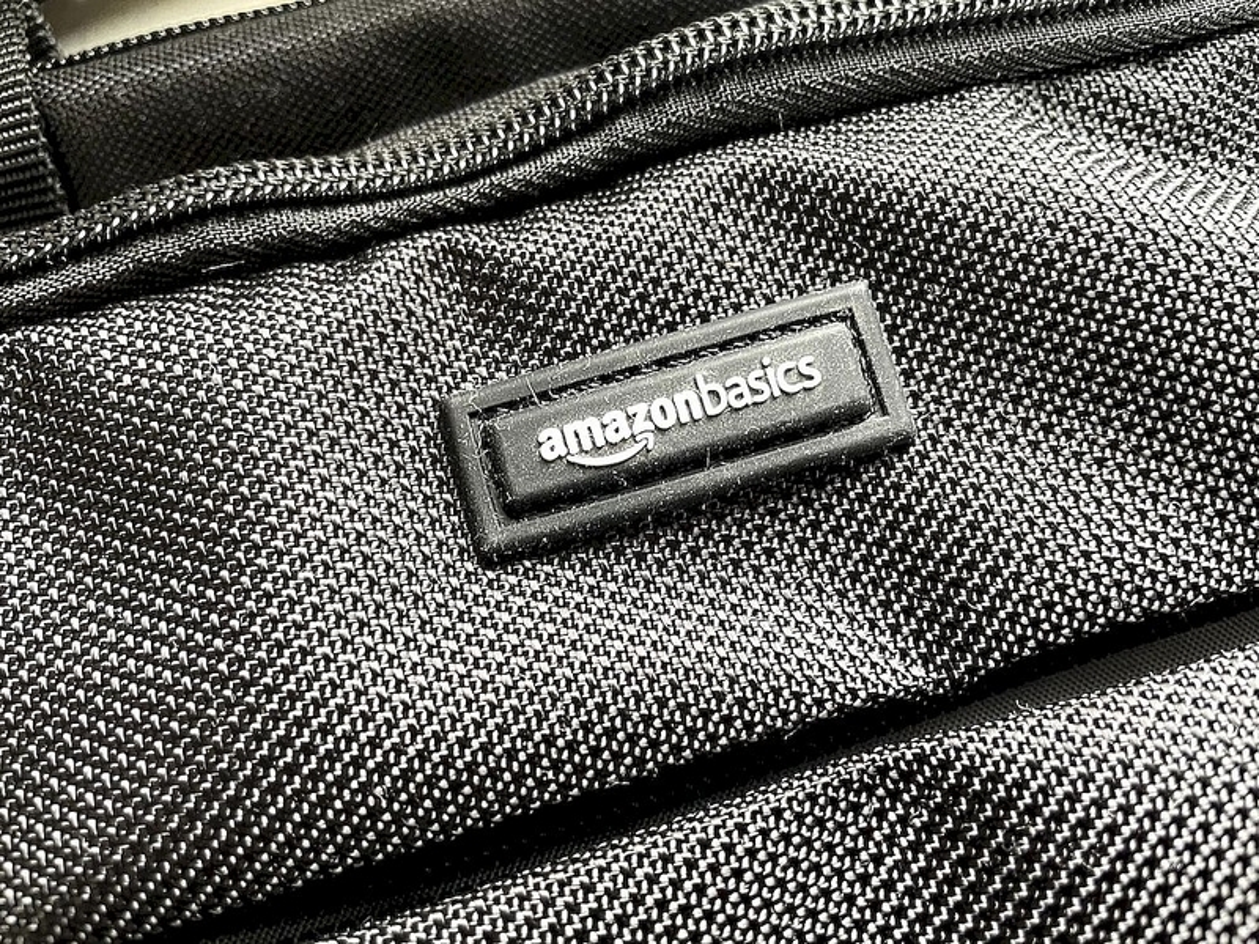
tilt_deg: -80.7
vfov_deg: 53.1
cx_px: 630
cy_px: 472
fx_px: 946
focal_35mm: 26
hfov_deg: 67.3
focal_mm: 4.2
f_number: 1.6
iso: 200
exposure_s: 1/50
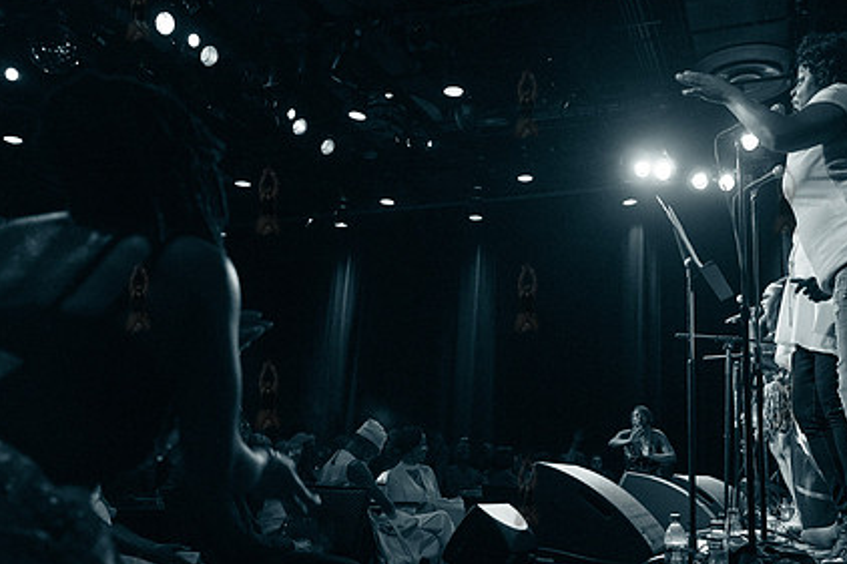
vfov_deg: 39.9
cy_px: 296
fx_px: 776
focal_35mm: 33
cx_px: 526
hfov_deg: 56.6
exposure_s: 1/160
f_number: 2.8
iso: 4000
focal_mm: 24
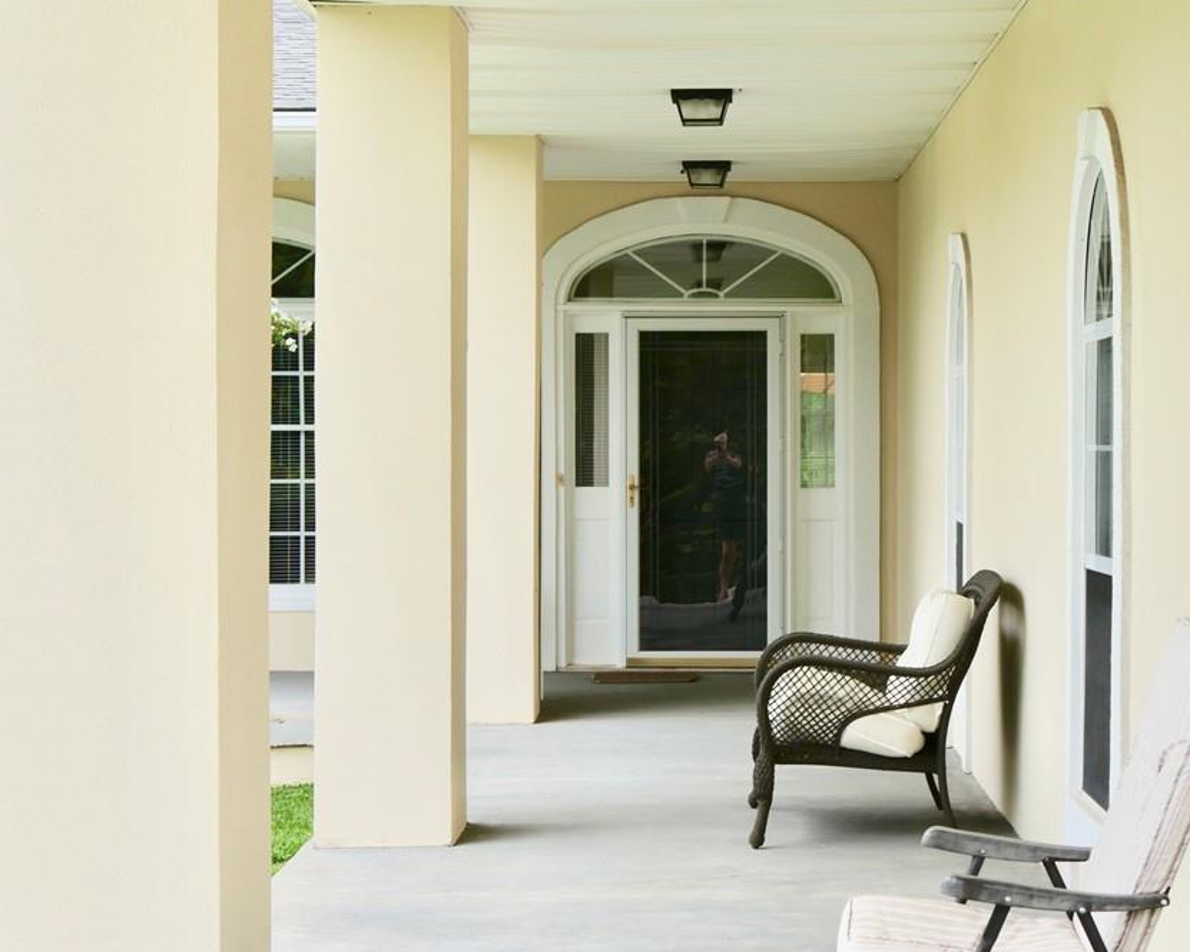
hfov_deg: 21.5
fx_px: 3135
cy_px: 478
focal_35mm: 89
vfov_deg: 17.3
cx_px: 699
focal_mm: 37
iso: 200
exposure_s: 1/250
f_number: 6.3
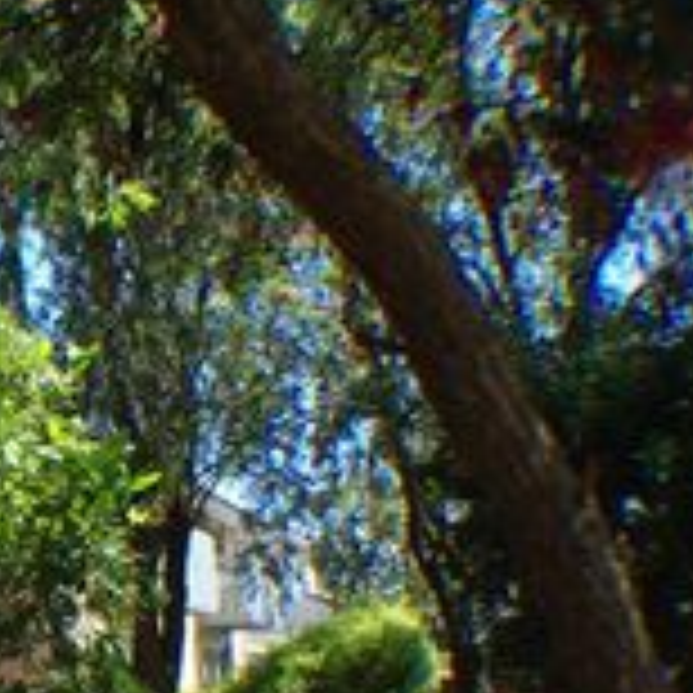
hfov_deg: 22.2
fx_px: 1585
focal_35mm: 70
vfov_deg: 24.4
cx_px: -198
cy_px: 524
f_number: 5.6
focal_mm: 18
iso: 100
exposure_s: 1/90
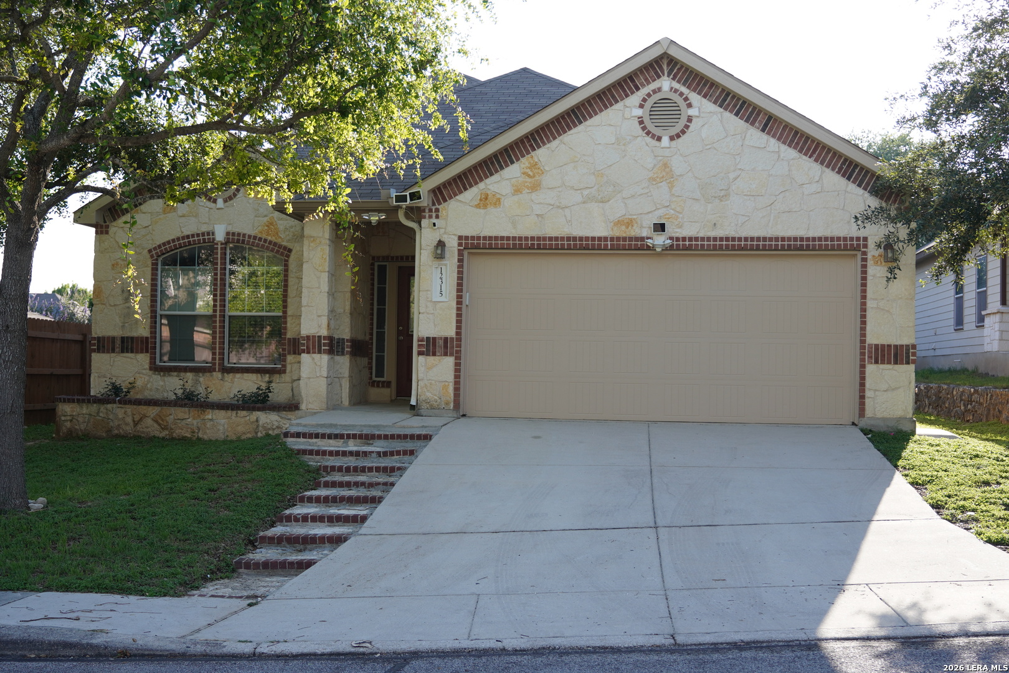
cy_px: 336
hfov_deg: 46.4
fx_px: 1177
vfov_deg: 31.9
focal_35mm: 42
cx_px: 504
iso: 125
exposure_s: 1/640
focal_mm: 28
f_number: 2.8
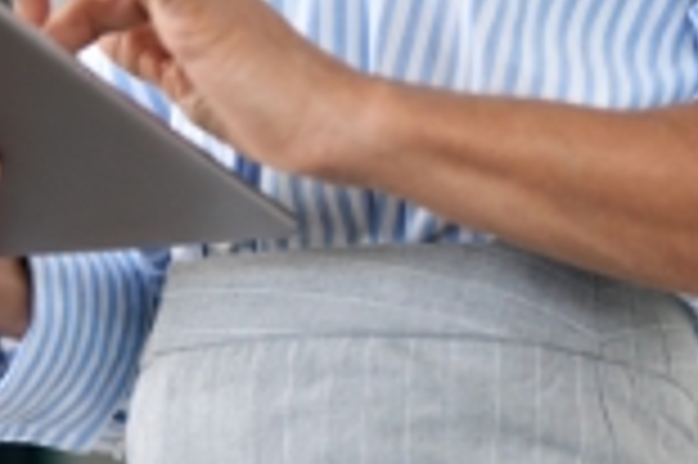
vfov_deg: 5.6
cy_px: -396
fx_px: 4687
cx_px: 923
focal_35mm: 242
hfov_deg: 8.4
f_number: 1.8
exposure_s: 1/250
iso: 200
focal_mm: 50
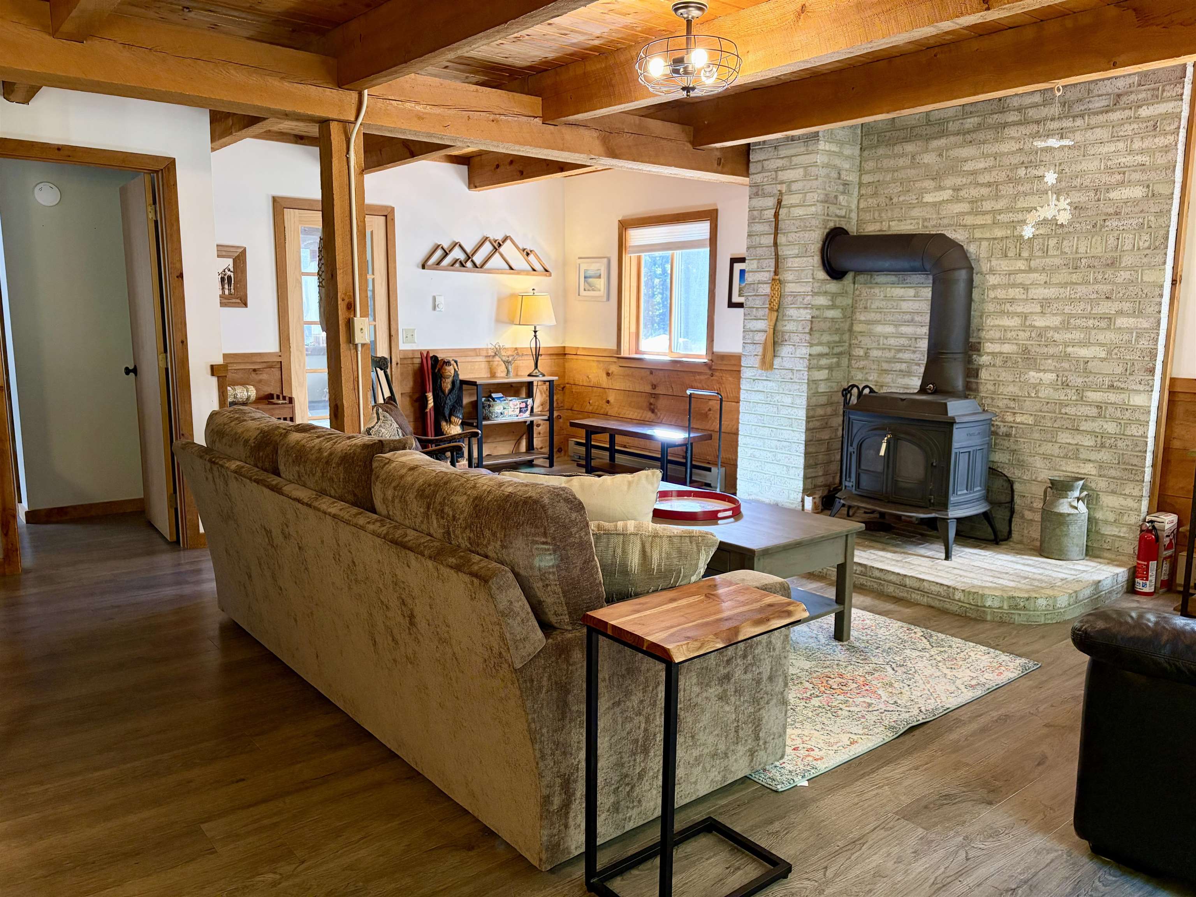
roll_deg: +0.1
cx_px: 598
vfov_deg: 53.1
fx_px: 898
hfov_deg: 67.3
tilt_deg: -8.6
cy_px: 448
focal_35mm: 26
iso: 200
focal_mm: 5.96
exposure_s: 1/60
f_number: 1.6
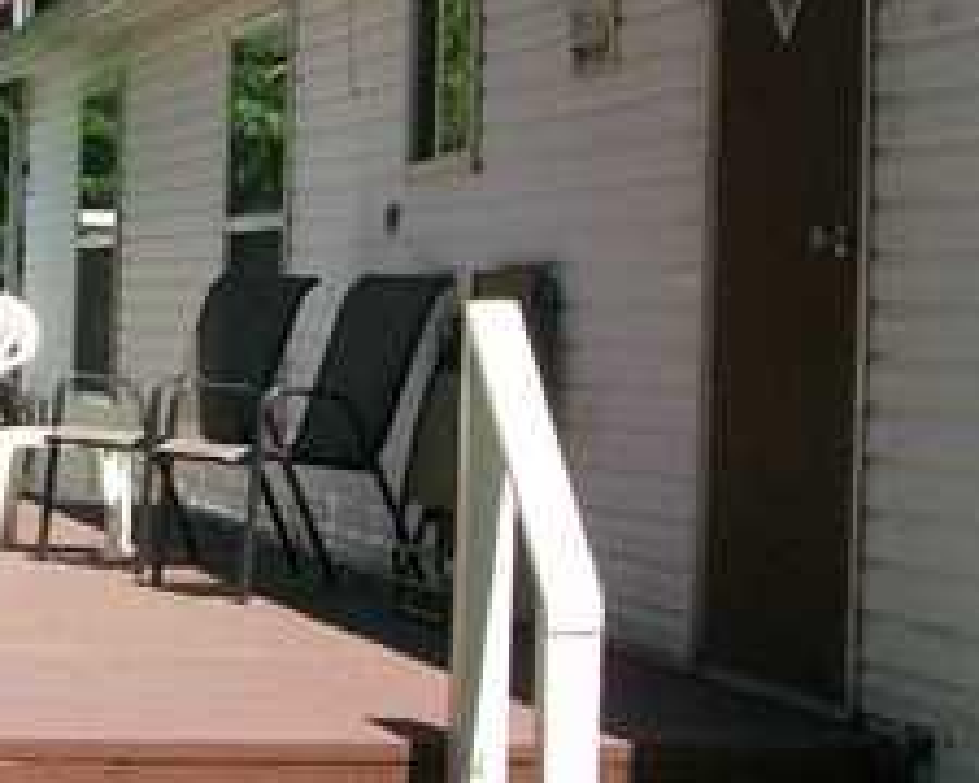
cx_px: 35
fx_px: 3216
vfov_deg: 13.7
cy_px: 35
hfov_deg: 17.0
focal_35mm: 111
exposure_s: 1/250
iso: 64
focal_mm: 5.7
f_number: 5.5
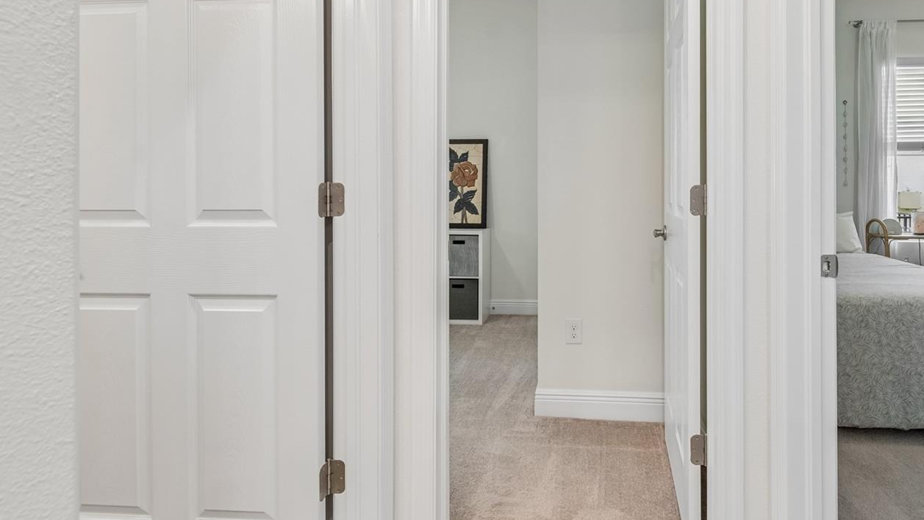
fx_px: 490
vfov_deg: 55.3
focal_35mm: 20
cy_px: 197
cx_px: 547
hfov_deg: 85.7
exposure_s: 1/4
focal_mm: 10
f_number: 7.1
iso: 100
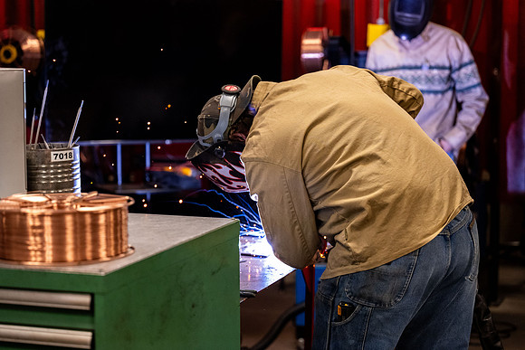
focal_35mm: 80
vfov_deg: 17.1
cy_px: 175
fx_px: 1165
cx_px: 262
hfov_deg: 25.4
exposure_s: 1/640
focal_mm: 78
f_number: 2.8
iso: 4000
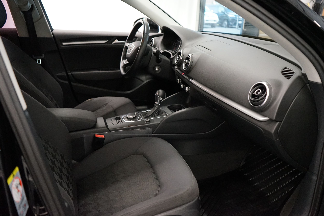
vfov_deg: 45.0
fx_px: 261
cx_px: 162
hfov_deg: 63.7
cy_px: 108
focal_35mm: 29
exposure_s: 1/160
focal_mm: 29
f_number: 3.5
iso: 6400
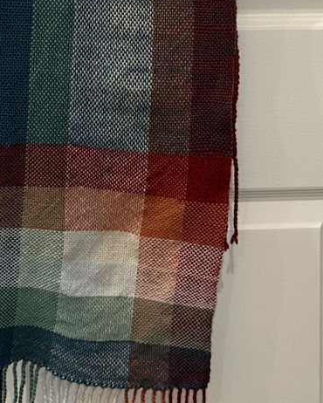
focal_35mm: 75
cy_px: -85
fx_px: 896
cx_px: 99
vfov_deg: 23.2
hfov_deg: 20.3
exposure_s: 1/47
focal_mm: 5.7
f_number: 1.5
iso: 64
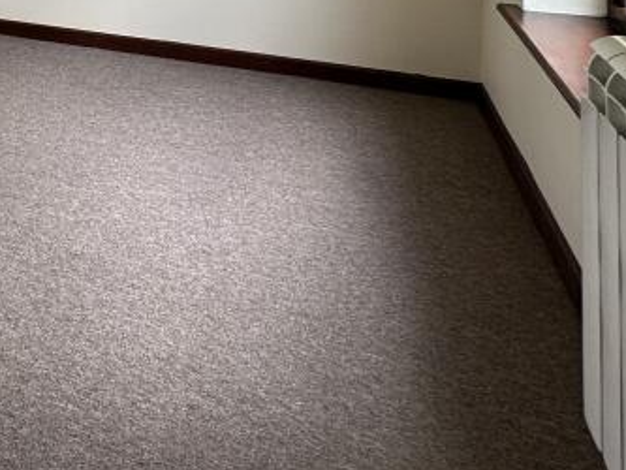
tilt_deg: -2.0
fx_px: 778
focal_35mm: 43
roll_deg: +0.6
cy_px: -173
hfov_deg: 33.8
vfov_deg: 27.0
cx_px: -156
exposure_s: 1/99
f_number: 2.2
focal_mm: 2.22
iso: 80
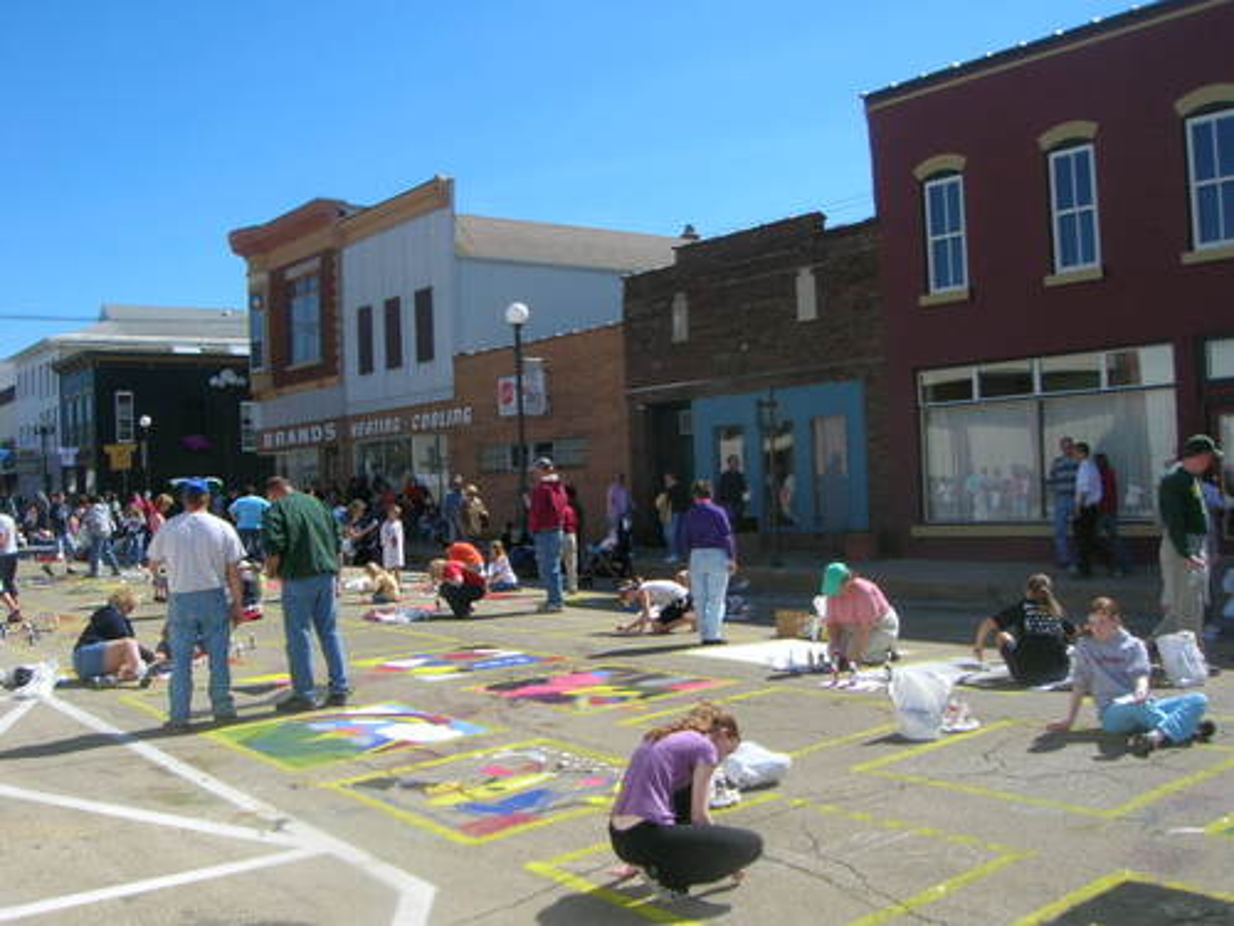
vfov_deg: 41.8
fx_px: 1212
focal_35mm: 34
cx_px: 617
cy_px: 463
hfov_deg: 54.0
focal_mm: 5.7
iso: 50
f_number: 4.9
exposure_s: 1/380
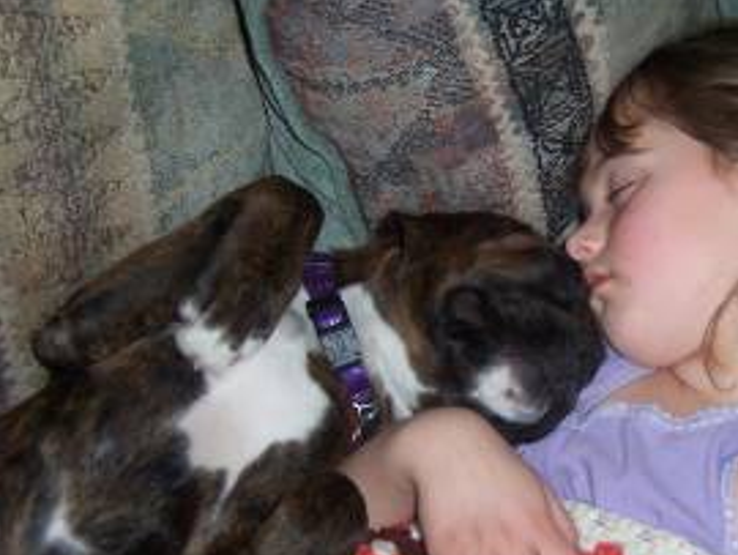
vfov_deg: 19.2
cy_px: 295
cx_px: 544
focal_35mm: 77
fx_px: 1643
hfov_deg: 25.1
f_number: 3.4
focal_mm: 8
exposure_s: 1/60
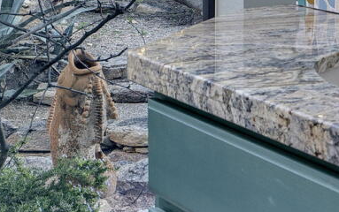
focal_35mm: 101
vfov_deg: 12.2
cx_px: 420
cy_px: -126
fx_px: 934
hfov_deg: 19.3
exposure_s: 1/2.5
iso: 200
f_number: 9
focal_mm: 19
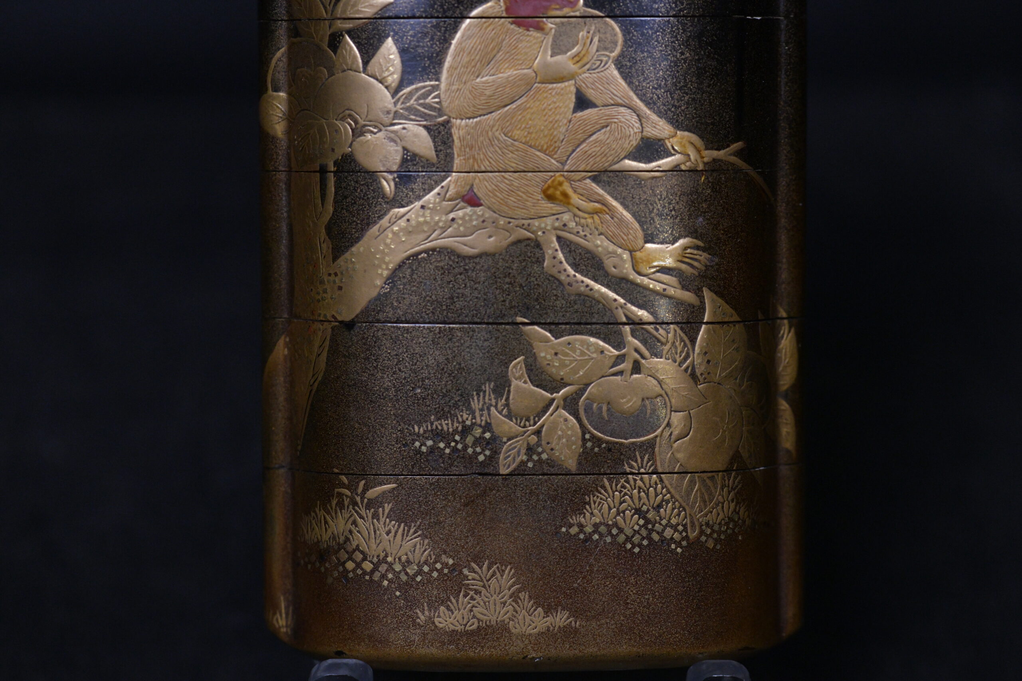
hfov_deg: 19.5
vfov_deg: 13.0
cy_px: 340
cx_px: 511
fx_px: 2981
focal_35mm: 105
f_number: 10
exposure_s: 1/125
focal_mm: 105
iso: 4000
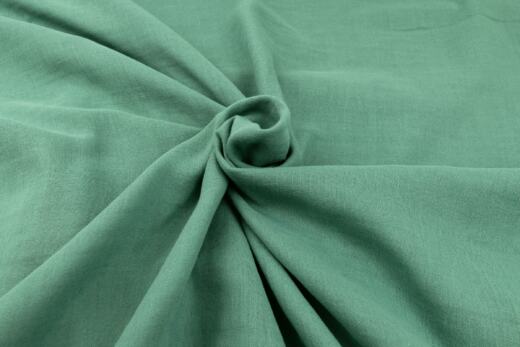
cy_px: 174
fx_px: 433
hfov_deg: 61.9
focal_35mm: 30
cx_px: 260
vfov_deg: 43.6
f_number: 6.3
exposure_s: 1/80
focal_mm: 11.1
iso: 800
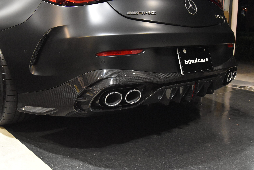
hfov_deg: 49.5
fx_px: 275
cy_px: 85
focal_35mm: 39
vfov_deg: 34.3
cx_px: 127
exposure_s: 1/40
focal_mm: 26
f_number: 8
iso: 5600
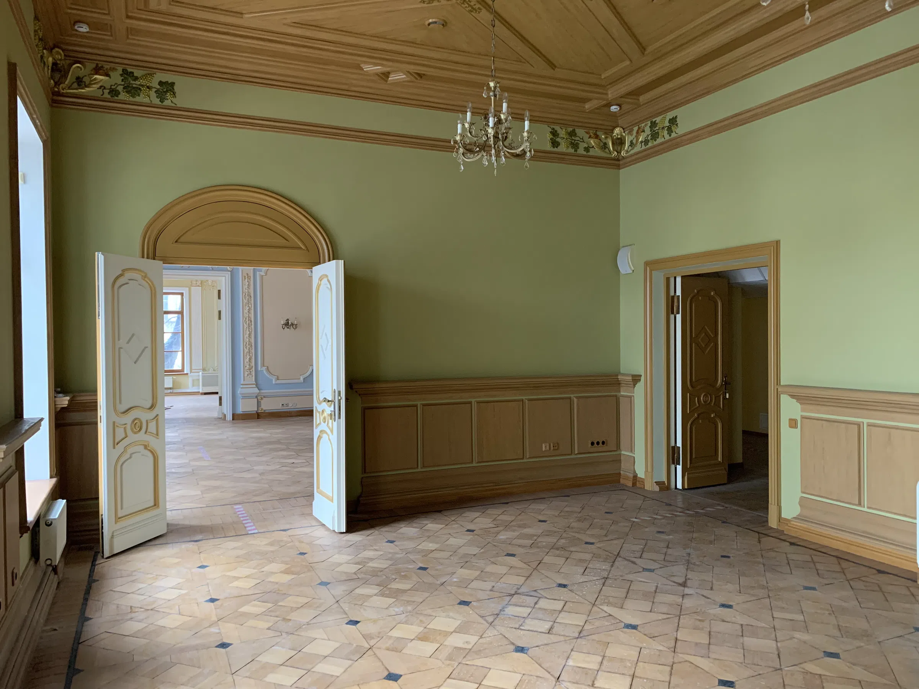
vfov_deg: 53.1
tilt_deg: -1.3
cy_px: 344
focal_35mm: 26
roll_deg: +0.6
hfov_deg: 67.3
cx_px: 460
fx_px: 690
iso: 400
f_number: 1.8
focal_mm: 4.25
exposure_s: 1/45
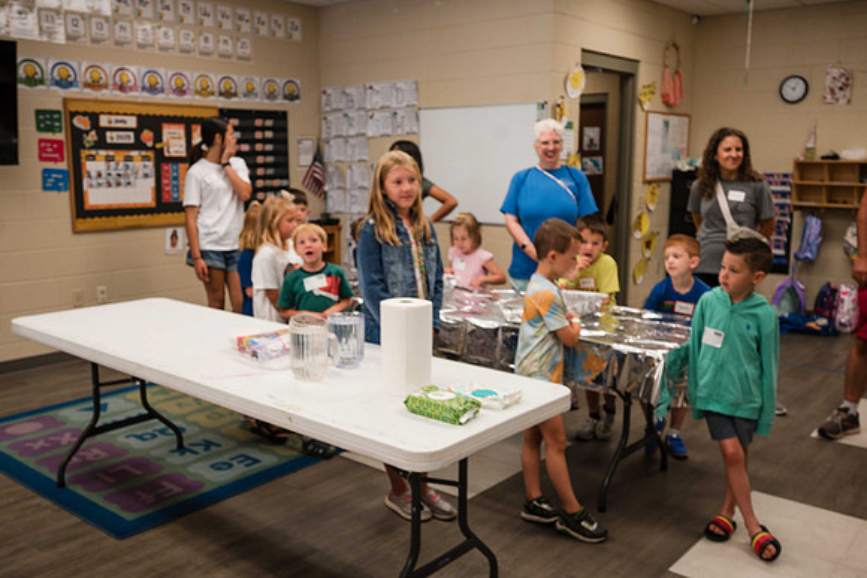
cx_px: 429
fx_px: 766
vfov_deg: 41.4
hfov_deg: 59.0
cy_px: 284
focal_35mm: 32
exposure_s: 1/125
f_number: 4
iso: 640
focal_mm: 30
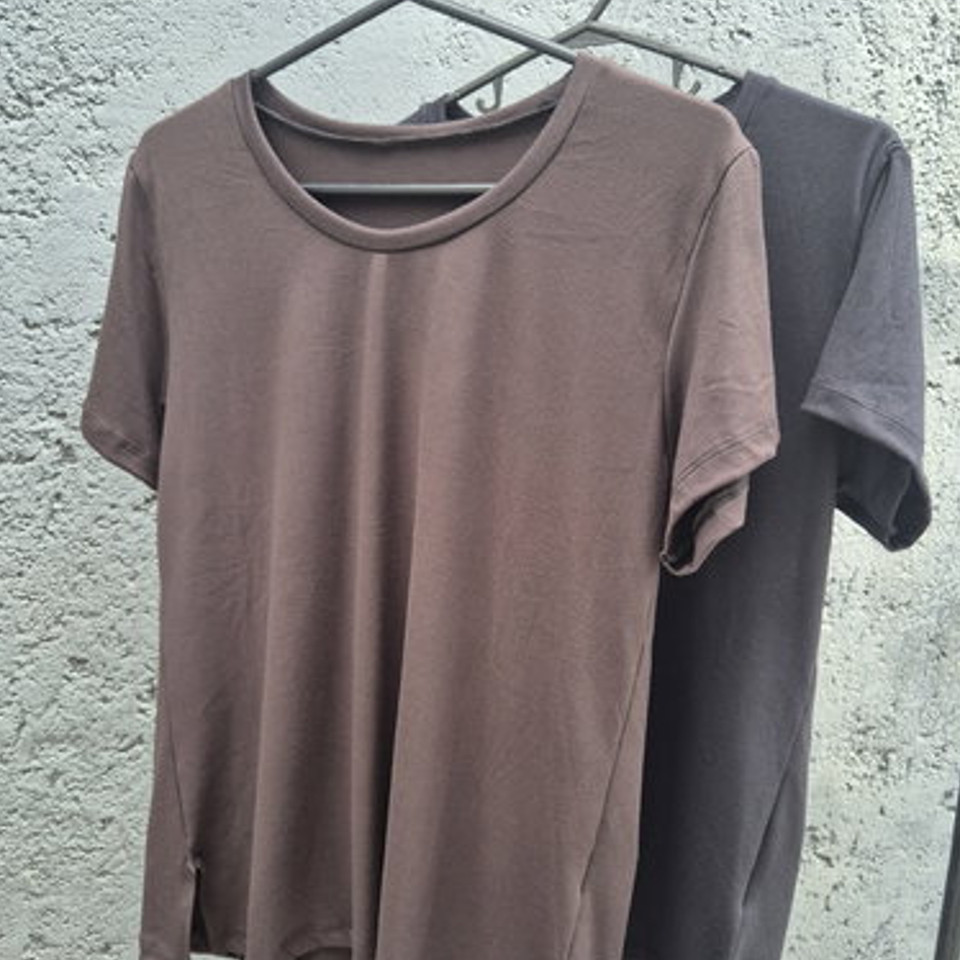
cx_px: 472
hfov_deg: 55.6
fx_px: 910
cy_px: 543
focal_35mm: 29
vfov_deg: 55.4
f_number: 1.8
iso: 250
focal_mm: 5.4
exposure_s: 1/100
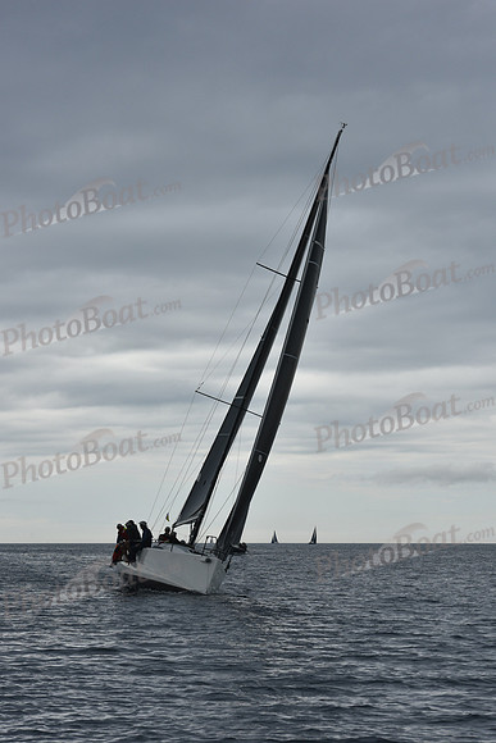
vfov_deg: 21.5
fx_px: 1962
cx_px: 248
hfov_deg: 14.4
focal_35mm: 95
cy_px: 372
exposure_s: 1/800
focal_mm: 95
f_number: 9
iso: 250
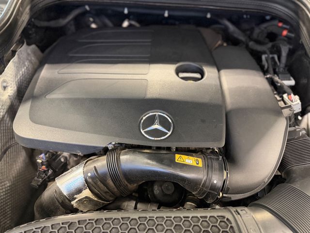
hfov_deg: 71.6
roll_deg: -1.5
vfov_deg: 56.8
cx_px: 155
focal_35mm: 24
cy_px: 116
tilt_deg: -44.3
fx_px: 215
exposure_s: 1/40
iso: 800
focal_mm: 6.76
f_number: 1.78
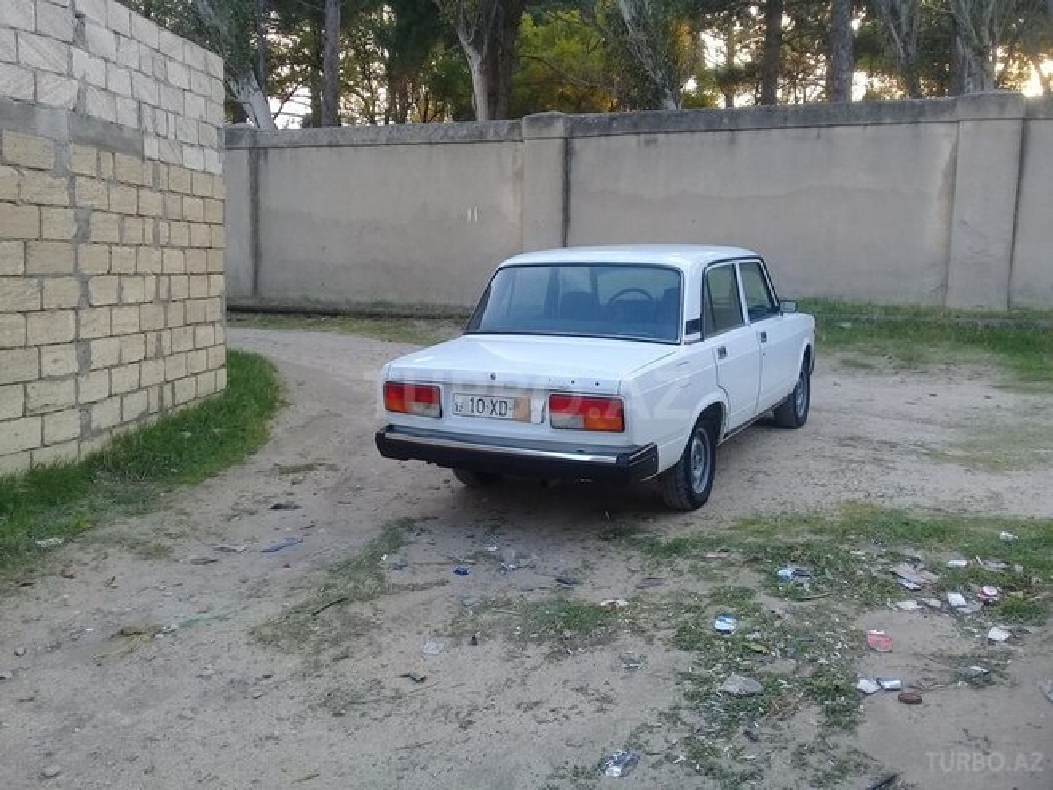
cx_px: 526
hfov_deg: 58.4
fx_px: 943
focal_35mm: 31
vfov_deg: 45.4
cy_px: 395
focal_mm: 3.3
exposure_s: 1/114
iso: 50
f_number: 2.2
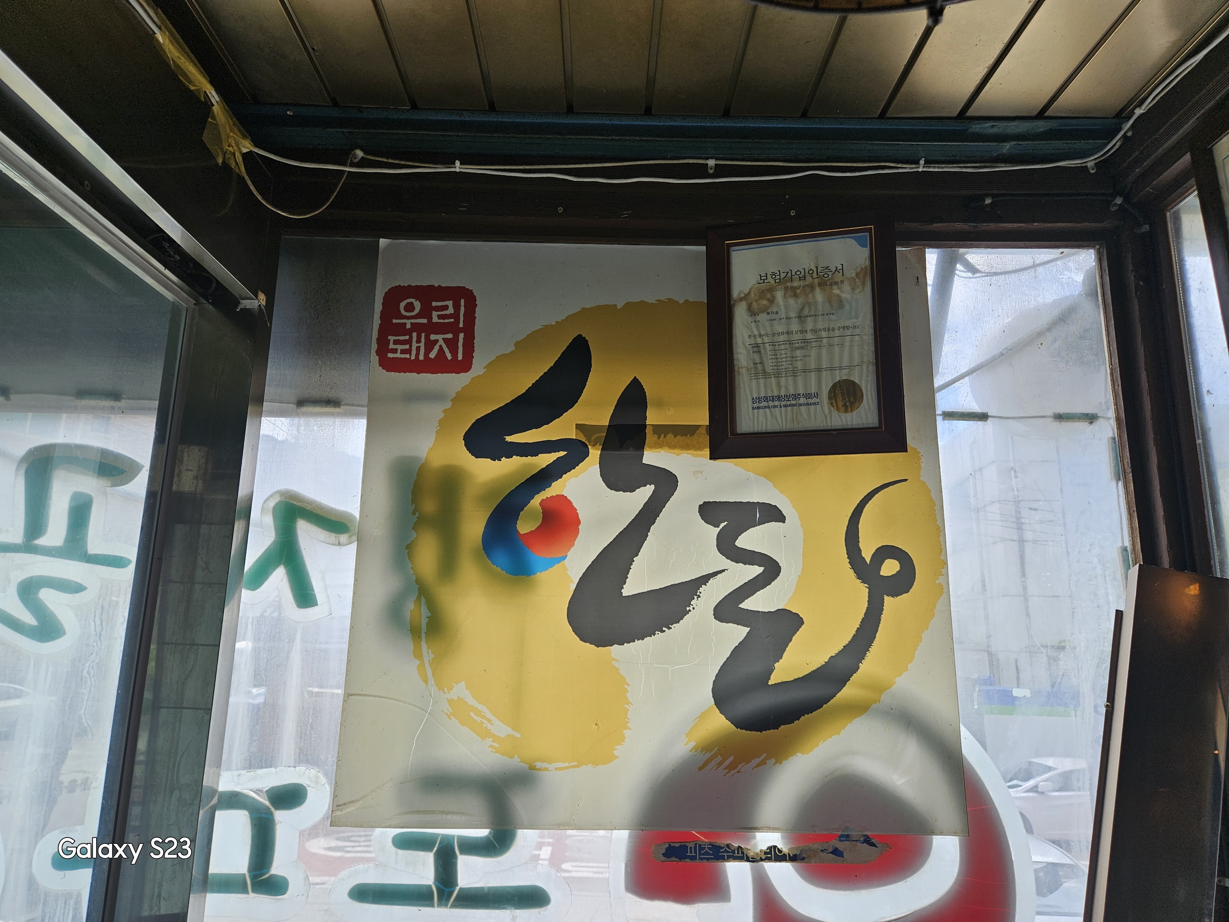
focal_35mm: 23
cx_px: 614
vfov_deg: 58.9
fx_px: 817
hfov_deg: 73.9
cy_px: 461
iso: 25
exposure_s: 1/220
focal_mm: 5.4
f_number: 1.8
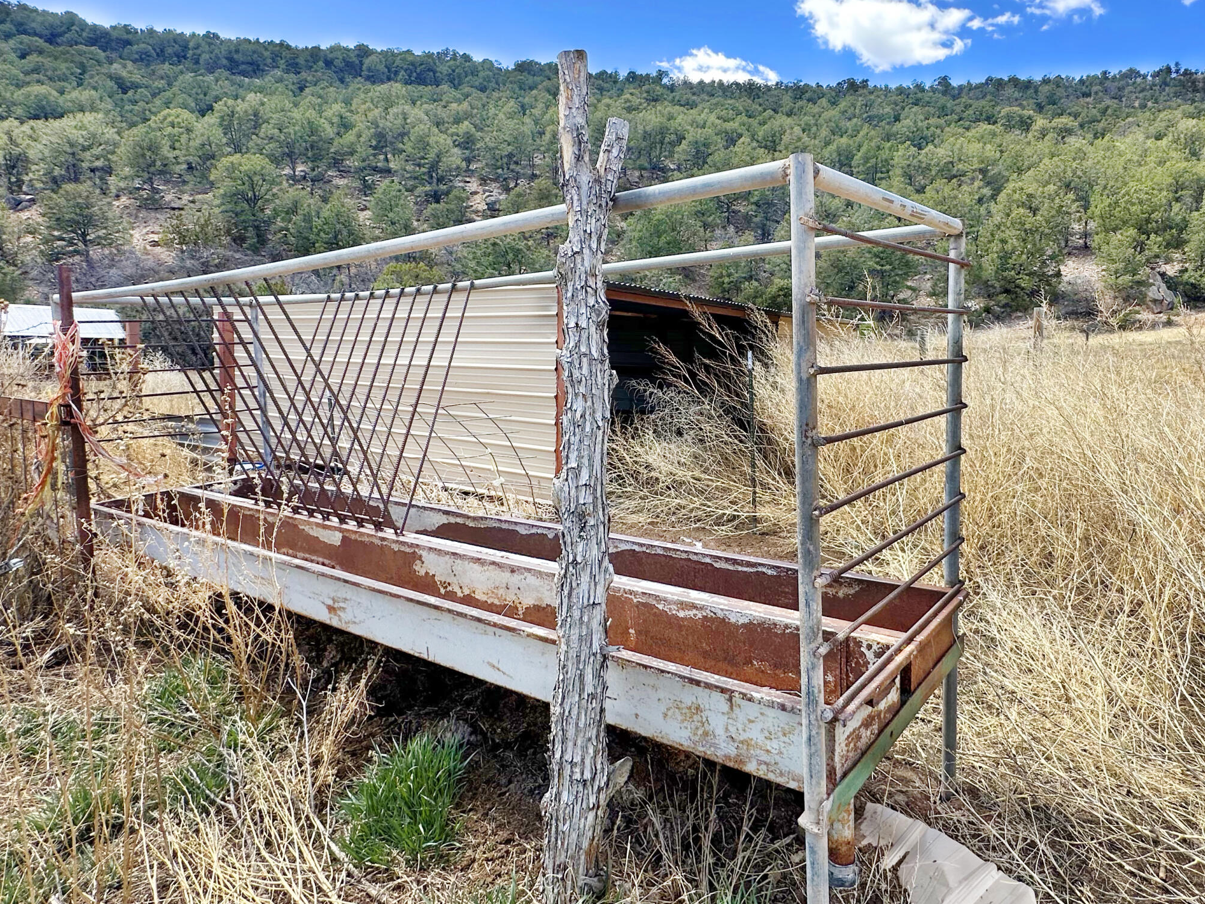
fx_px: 731
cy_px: 405
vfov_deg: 63.3
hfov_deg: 77.8
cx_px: 739
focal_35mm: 21
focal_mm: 2.22
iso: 40
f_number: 2.2
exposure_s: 1/428
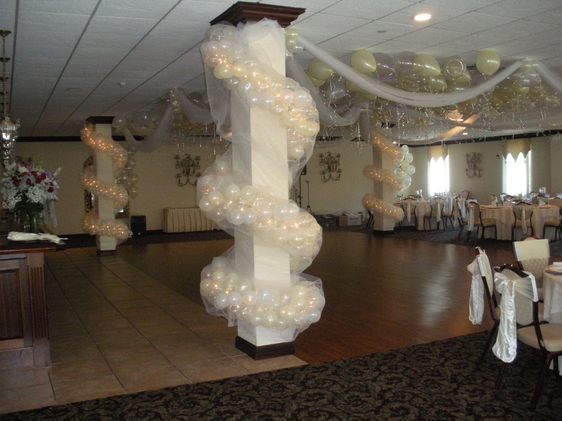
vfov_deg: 39.7
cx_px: 281
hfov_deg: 51.4
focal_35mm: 36
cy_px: 210
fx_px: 584
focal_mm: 6.3
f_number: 3.5
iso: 453
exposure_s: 1/63.1
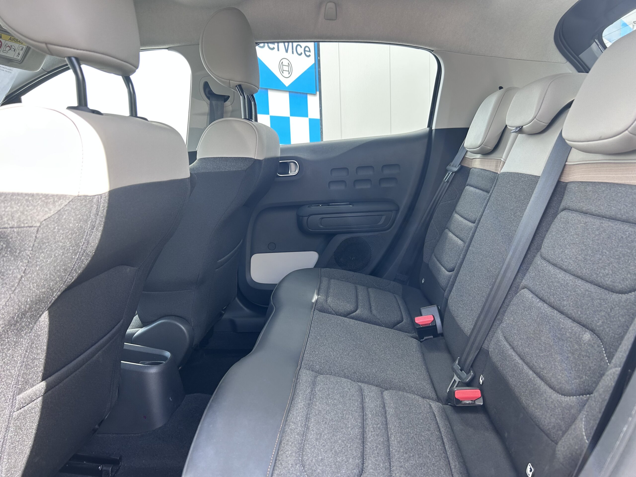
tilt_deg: -8.0
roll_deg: +1.7
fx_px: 478
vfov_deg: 53.1
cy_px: 238
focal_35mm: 26
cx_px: 318
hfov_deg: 67.3
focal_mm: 5.7
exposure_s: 1/214
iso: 40
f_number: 1.5
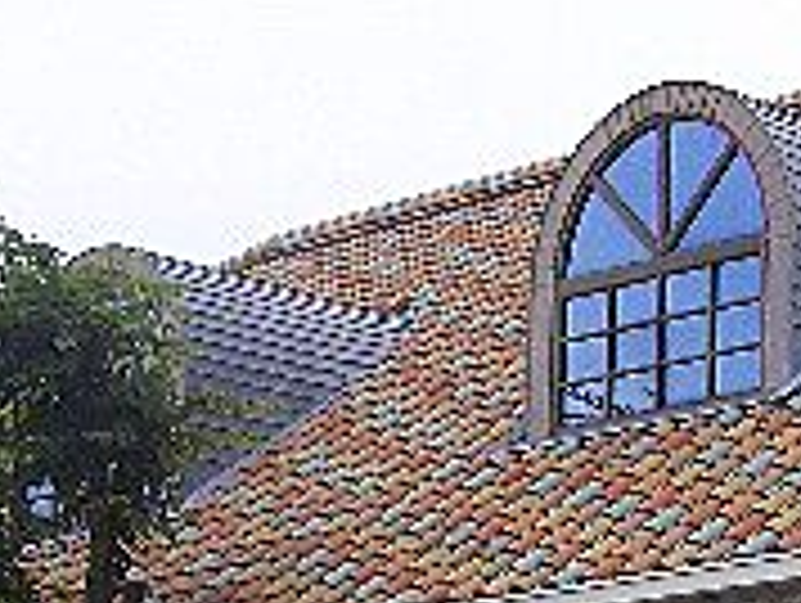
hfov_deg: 13.8
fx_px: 3244
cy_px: 684
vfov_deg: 10.5
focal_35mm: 140
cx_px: 832
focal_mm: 8
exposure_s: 1/200
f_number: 4.8
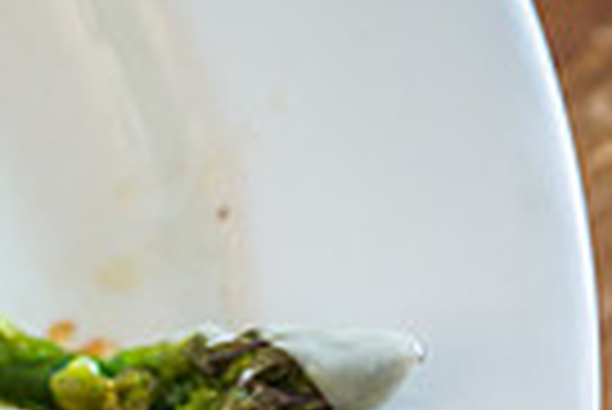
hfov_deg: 12.6
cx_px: -459
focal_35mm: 149
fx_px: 2536
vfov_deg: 9.0
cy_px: 615
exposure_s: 1/50
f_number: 4
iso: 1600
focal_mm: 35
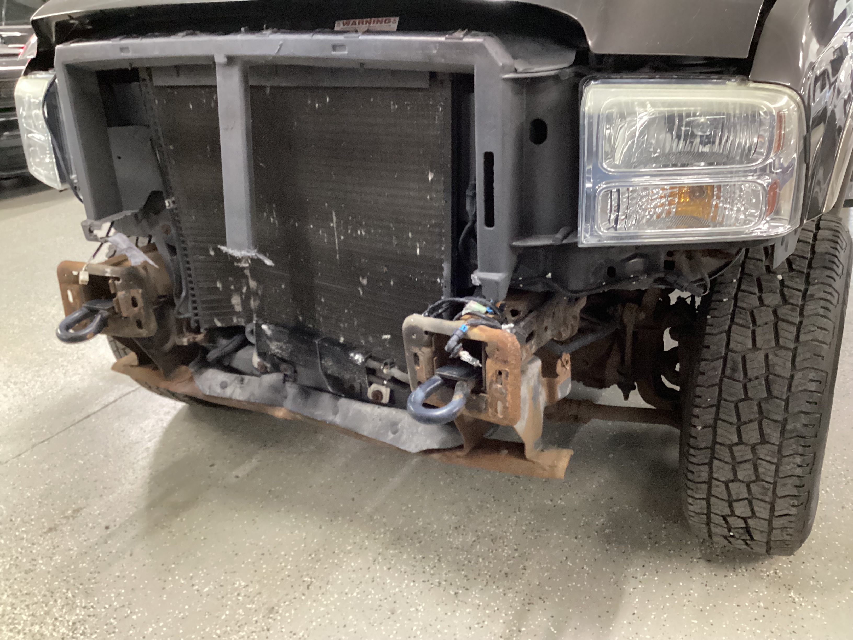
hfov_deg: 58.4
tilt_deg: -23.5
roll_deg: +2.7
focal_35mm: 31
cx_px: 426
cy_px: 320
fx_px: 764
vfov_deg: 45.4
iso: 640
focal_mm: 3.3
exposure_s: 1/30
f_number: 2.4
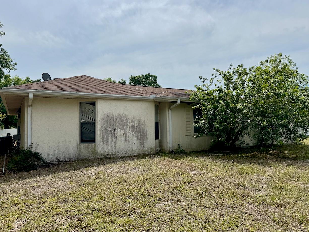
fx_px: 223
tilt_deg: +2.3
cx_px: 150
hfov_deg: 69.4
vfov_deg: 54.9
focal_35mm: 25
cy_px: 116
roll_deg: +0.9
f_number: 1.78
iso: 80
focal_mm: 6.76
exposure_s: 1/10417
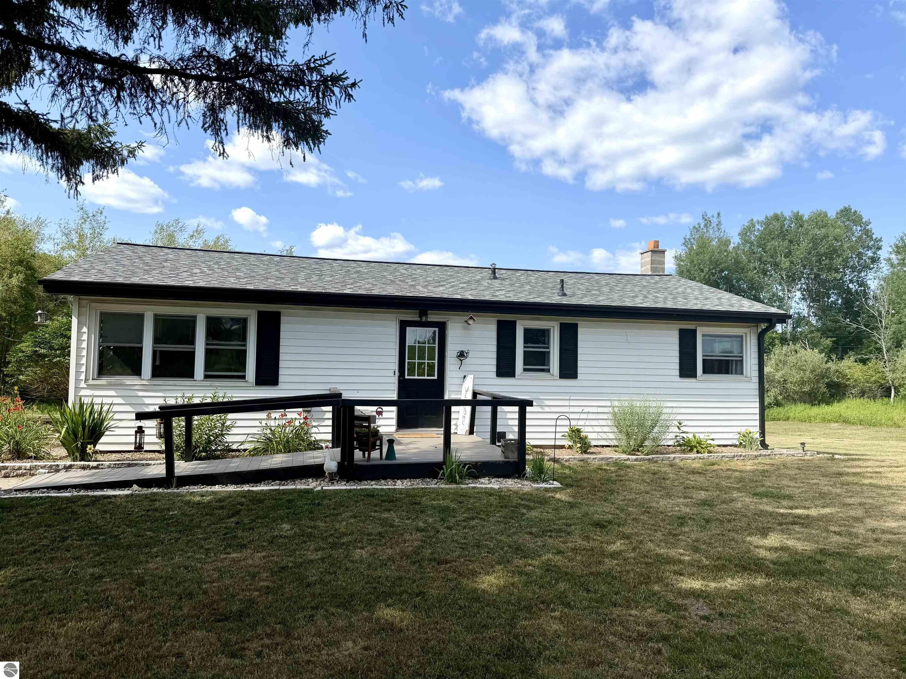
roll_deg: -0.6
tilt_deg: +3.1
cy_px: 340
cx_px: 453
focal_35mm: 24
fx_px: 628
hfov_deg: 71.6
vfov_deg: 56.8
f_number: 1.78
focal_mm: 6.76
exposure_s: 1/3759
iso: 80
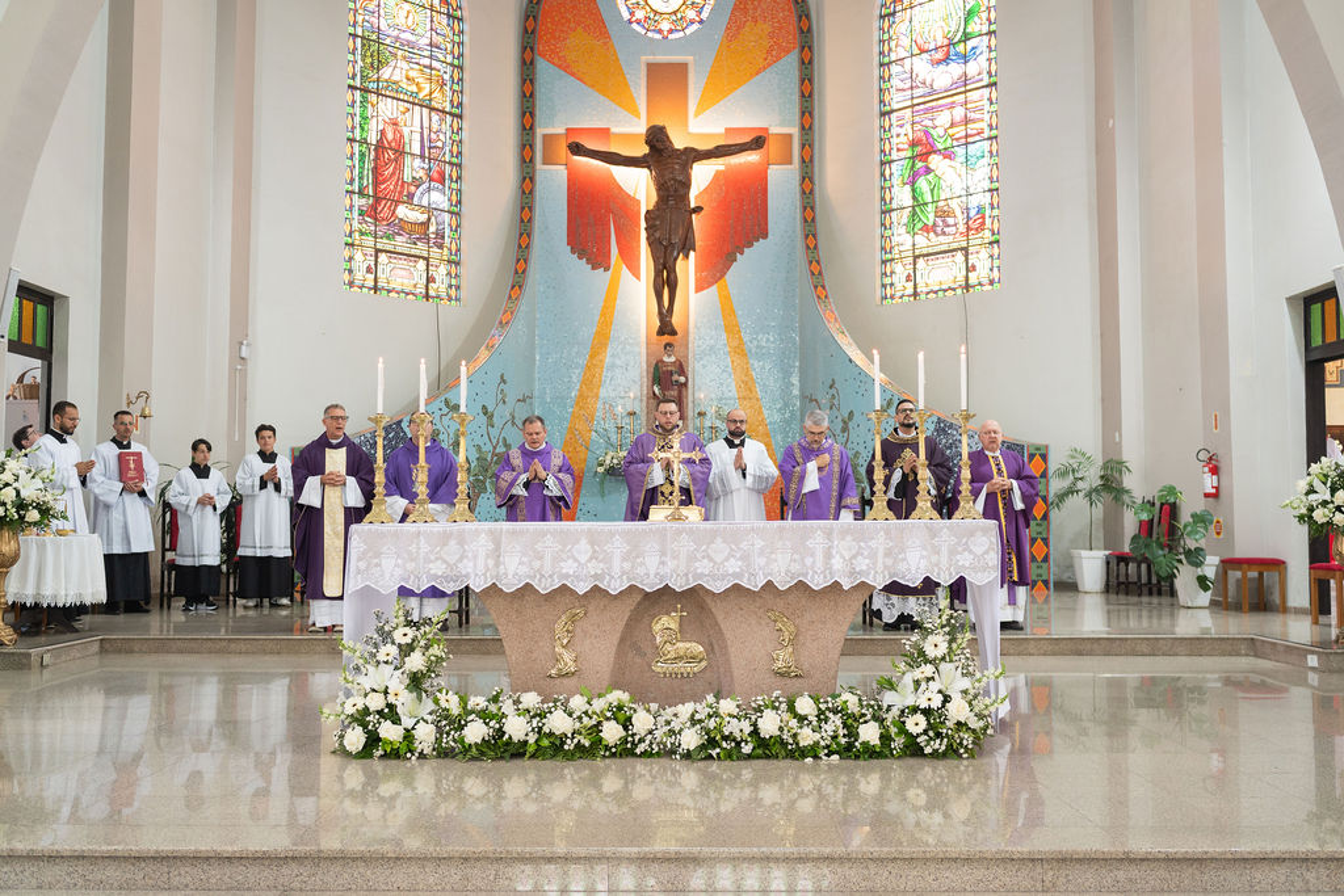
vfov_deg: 37.8
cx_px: 672
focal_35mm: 35
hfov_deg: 54.3
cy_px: 448
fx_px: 1310
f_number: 2.8
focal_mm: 35
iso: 800
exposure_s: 1/160
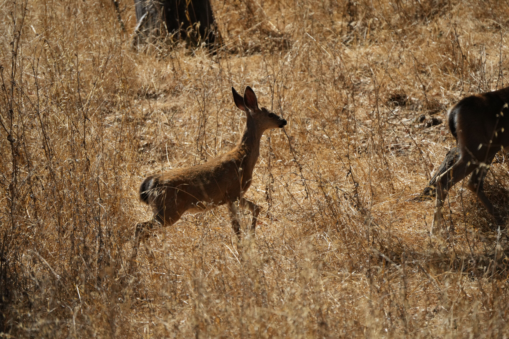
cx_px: 254
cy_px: 170
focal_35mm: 400
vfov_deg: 3.4
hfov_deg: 5.2
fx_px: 5655
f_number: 6.3
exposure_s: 1/2500
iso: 800
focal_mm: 400
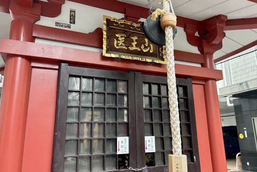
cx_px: 133
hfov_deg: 65.4
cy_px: 83
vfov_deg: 46.4
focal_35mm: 28
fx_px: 200
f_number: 1.6
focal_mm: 5.96
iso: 80
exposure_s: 1/121
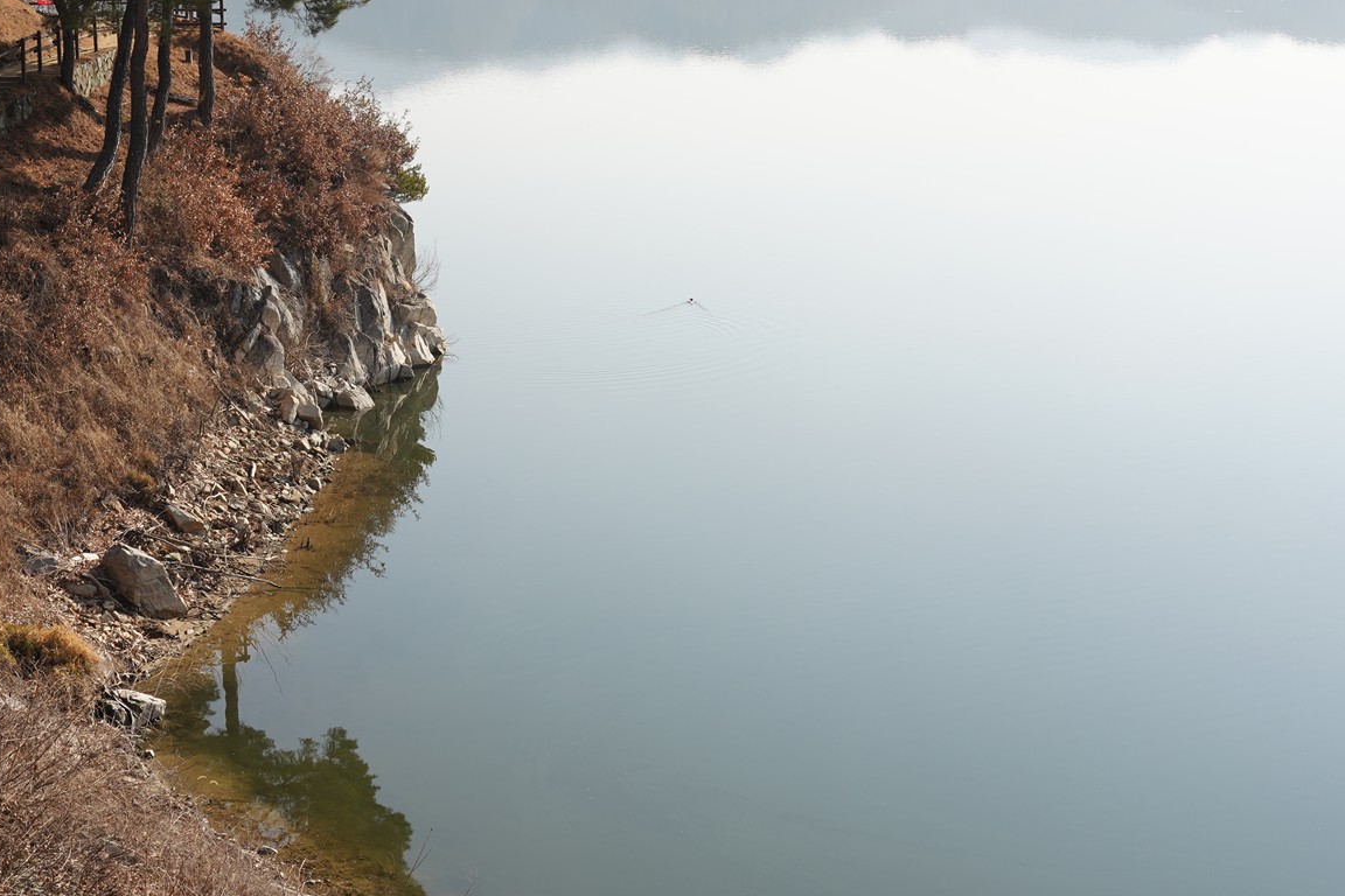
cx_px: 627
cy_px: 181
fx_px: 2466
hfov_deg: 30.5
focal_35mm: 66
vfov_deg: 20.4
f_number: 11
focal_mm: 38
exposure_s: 1/100
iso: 100
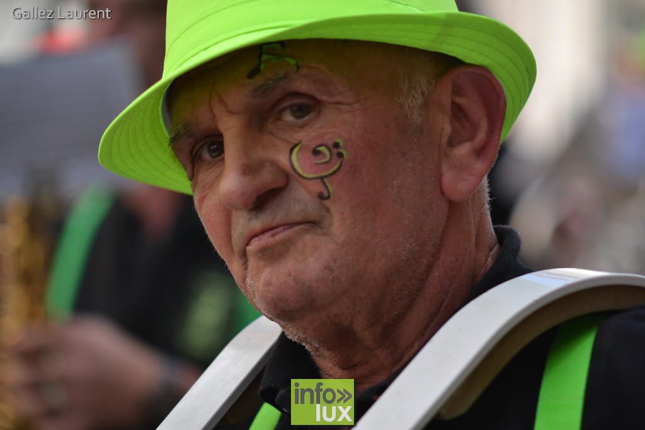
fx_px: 3010
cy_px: 215
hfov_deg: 12.2
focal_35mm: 168
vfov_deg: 8.2
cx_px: 322
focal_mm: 112
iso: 100
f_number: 2.8
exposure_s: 1/500
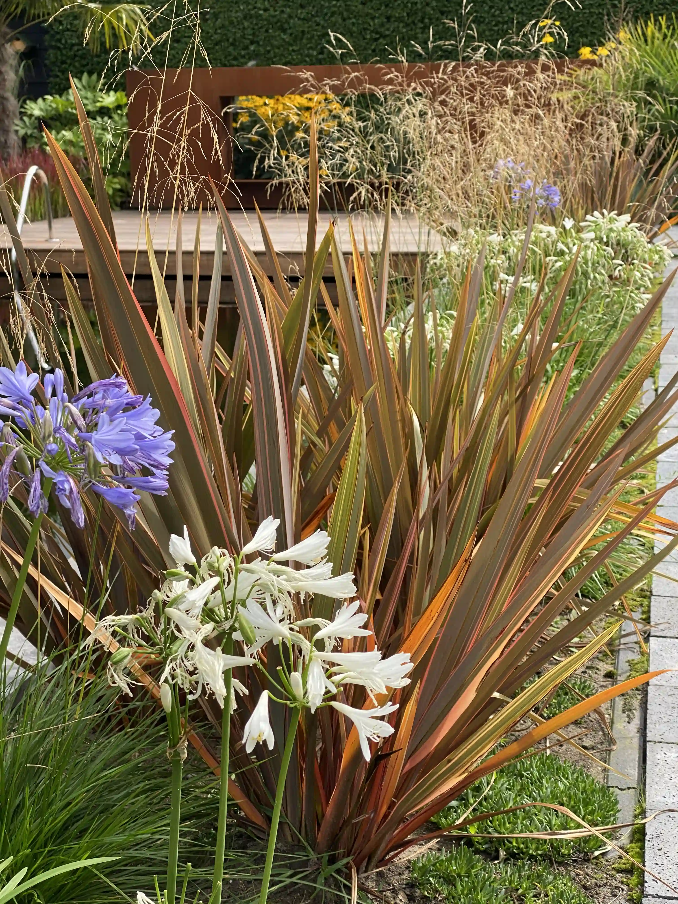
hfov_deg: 28.0
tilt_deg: -12.8
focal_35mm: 52
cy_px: 452
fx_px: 1358
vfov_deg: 36.8
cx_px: 339
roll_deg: +0.2
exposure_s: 1/564
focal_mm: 6
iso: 20
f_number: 2
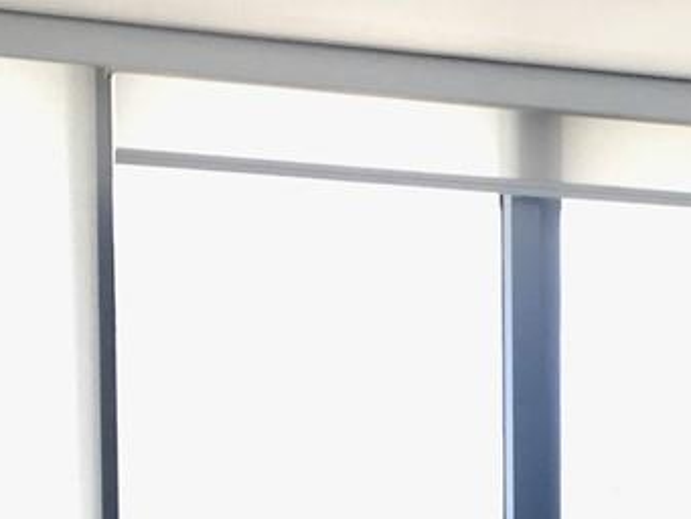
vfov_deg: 10.4
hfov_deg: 13.7
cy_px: 843
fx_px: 2716
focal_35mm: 136
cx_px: 1025
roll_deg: -1.5
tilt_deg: -4.0
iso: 40
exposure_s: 1/120
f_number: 2.2
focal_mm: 4.15
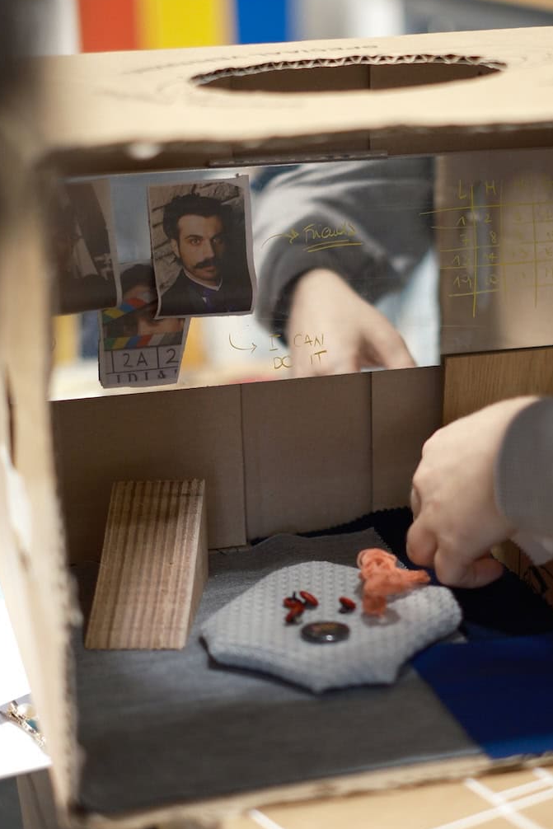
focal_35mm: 79
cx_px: 391
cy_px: 461
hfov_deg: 17.2
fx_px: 1820
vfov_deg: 25.7
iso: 1000
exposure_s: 1/125
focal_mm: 35
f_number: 1.4
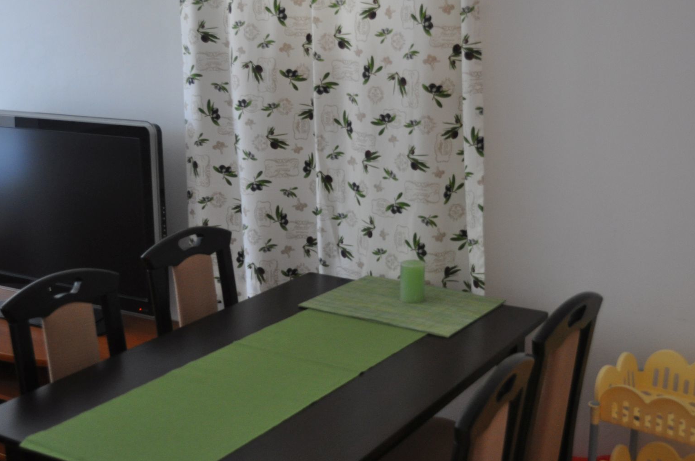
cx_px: 392
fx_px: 945
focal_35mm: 49
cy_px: 222
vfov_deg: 27.5
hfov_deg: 40.3
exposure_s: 1/50
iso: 800
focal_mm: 26
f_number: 4.2
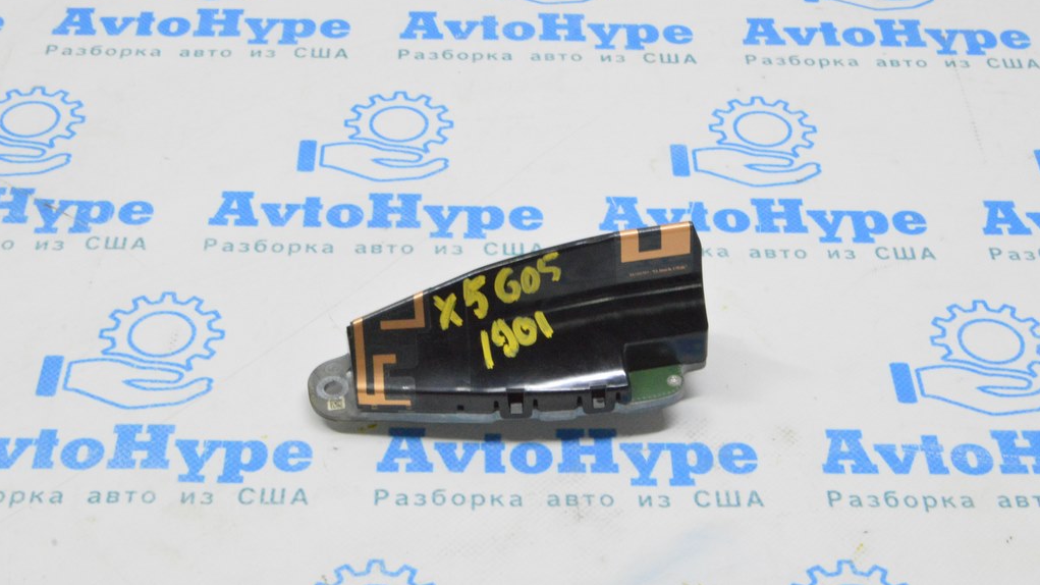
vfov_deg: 19.1
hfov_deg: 33.3
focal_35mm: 63
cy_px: 332
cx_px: 521
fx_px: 1737
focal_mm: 40
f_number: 20
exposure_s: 1/20
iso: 6400
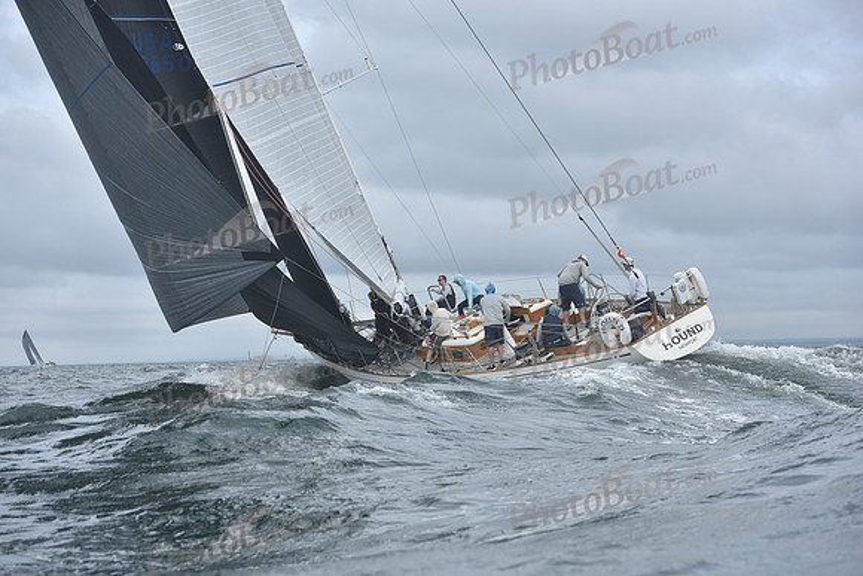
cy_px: 288
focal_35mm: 70
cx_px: 432
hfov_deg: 28.8
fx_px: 1678
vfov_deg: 19.5
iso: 200
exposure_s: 1/1250
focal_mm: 70
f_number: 5
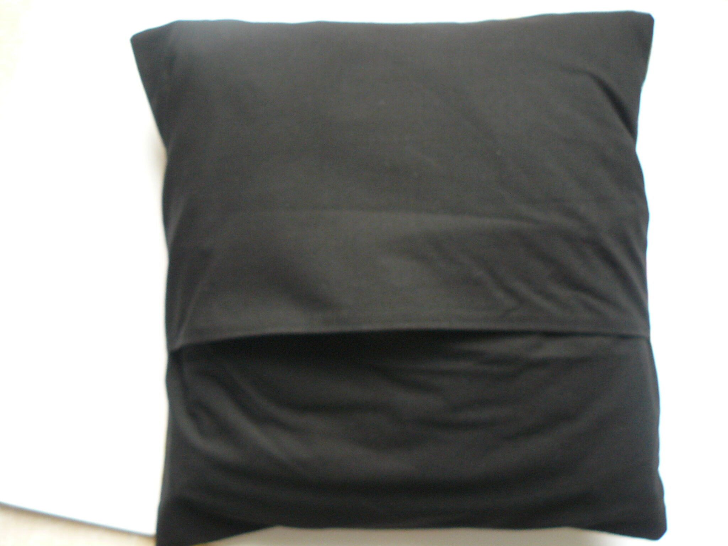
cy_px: 273
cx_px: 364
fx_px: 757
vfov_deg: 39.7
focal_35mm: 36
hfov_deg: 51.4
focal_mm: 6
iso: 200
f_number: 2.8
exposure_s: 1/10
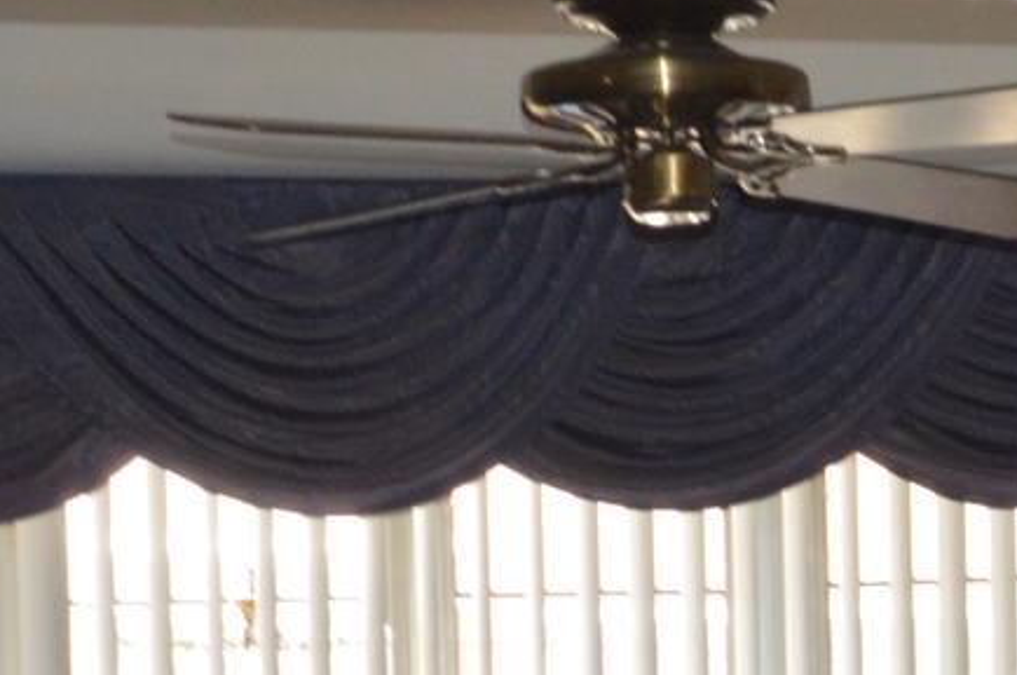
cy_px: 1370
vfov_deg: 6.5
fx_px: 5793
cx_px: 1422
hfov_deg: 9.8
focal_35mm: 205
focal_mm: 29
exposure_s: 1/60
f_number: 8
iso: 800
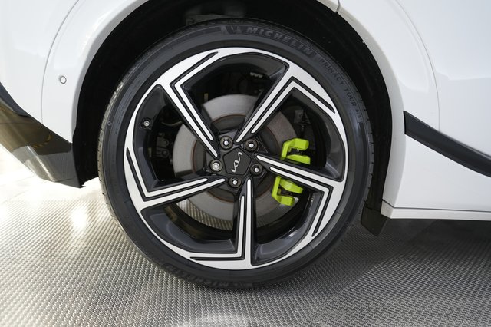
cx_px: 246
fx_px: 327
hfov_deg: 73.8
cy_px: 164
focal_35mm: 24
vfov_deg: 53.1
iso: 320
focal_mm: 24
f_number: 2.8
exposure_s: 1/30
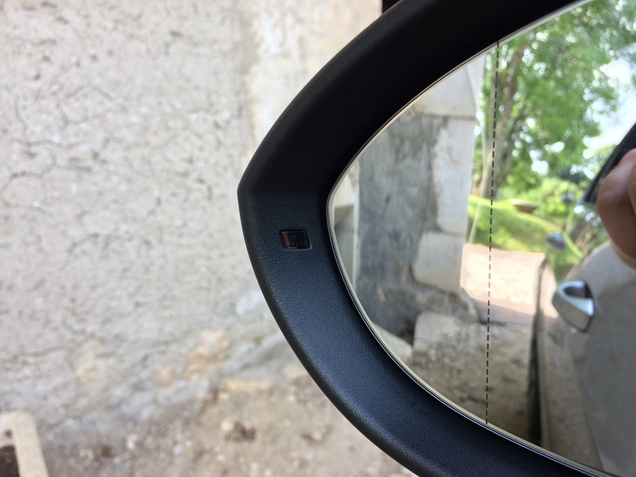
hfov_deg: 61.7
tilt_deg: -16.1
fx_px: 533
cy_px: 238
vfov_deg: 48.2
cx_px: 318
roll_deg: +4.3
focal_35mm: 29
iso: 32
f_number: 2.2
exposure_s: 1/115
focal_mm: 4.15
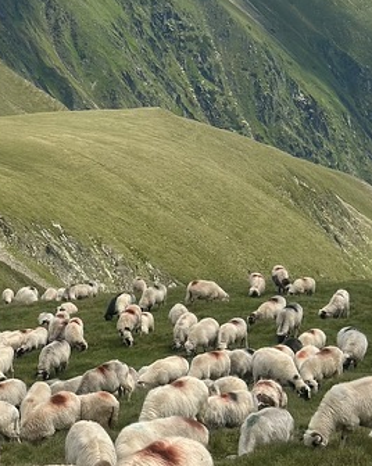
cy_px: -39
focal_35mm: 143
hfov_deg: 10.5
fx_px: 1972
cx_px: -154
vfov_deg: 13.2
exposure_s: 1/7634
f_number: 1.78
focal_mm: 6.86
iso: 100
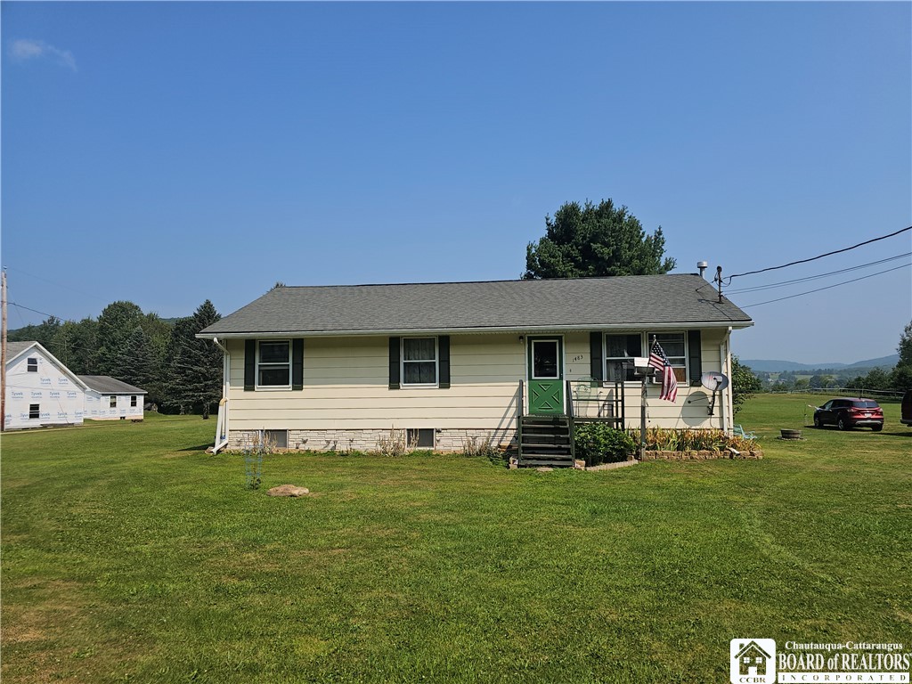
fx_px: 606
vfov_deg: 58.9
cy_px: 342
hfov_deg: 73.9
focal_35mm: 23
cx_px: 456
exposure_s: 1/1148
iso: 10
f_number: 1.7
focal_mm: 6.3
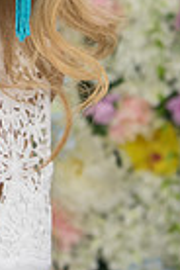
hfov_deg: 6.8
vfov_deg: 10.1
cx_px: -31
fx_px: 1515
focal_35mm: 202
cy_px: 33
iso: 1250
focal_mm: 62
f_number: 5
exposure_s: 1/125
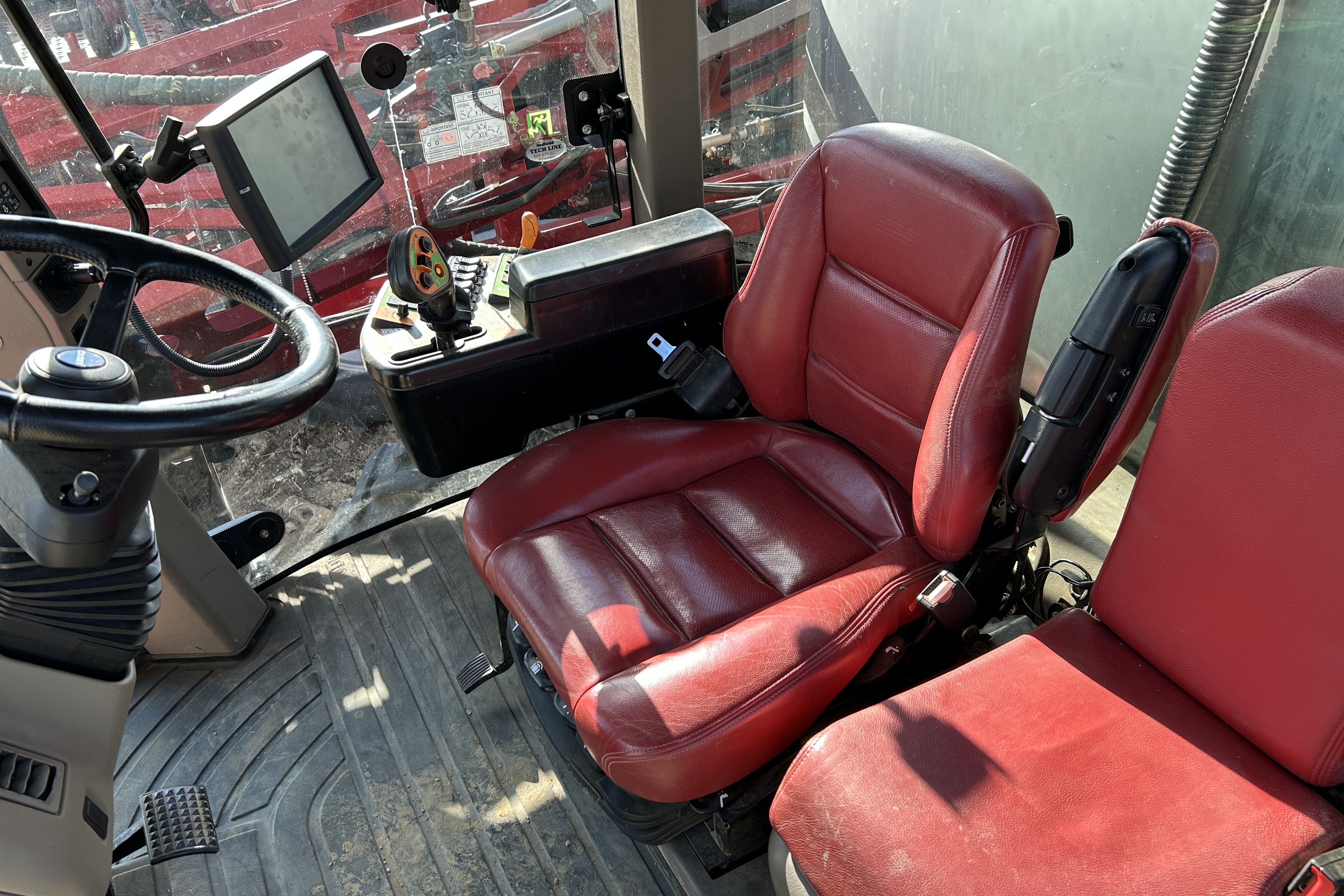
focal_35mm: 28
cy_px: 447
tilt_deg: -34.3
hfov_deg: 65.5
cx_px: 664
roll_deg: +5.5
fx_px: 1045
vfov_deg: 46.4
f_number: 1.5
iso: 50
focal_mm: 5.7
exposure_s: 1/307
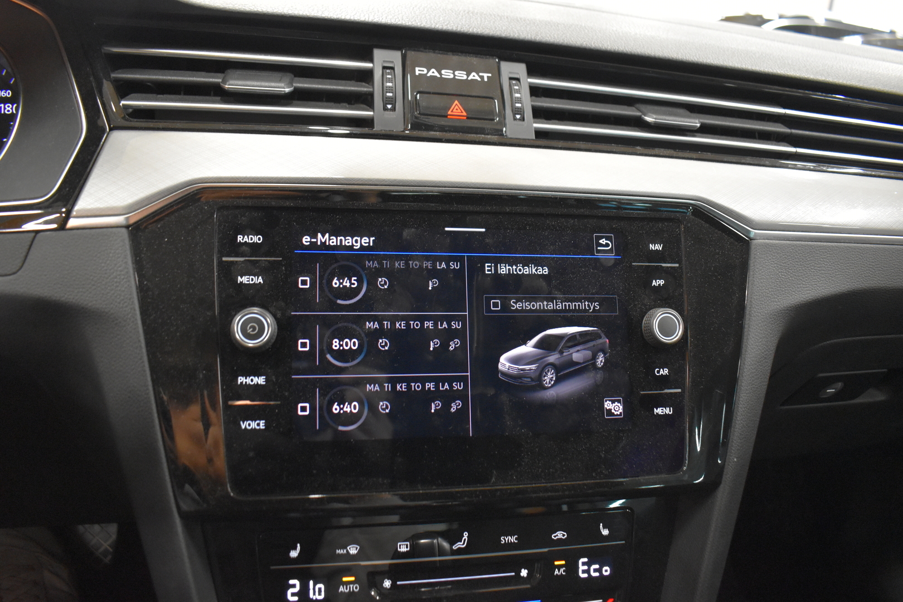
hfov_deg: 67.4
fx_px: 677
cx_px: 452
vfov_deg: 47.9
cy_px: 301
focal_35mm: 27
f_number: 3.5
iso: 2800
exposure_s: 1/30
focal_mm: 18
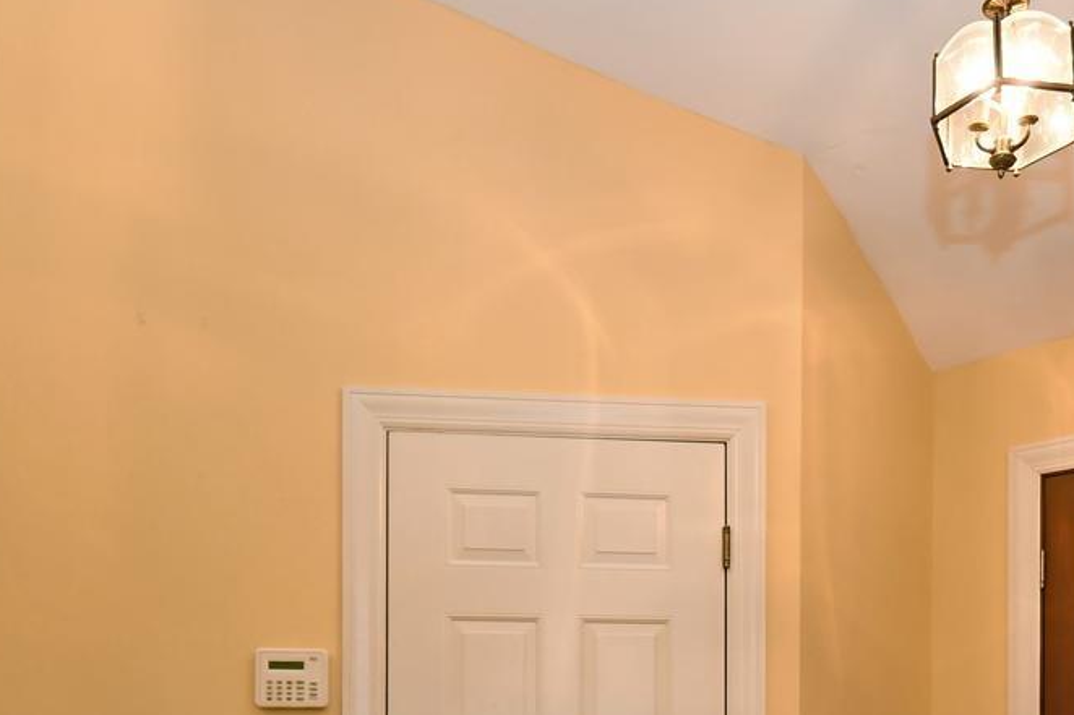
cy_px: 744
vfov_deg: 34.6
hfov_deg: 54.5
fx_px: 1014
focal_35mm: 34
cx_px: 727
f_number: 4
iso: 640
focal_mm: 10
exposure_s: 1/60
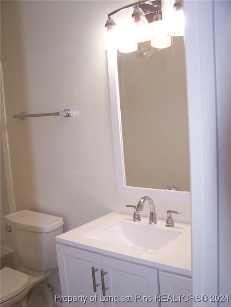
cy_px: 154
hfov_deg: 37.7
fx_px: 338
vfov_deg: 49.0
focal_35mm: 38
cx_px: 116
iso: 140
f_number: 2.8
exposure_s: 1/125
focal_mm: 6.3
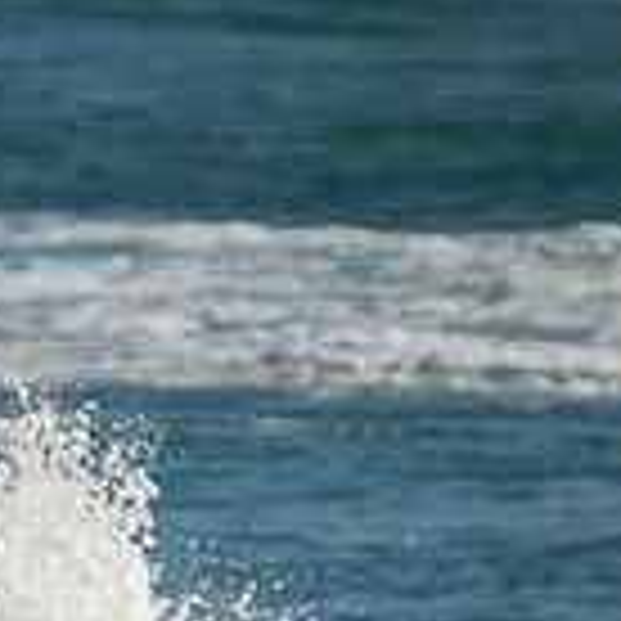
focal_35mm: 2866
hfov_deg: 0.6
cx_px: -670
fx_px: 58170
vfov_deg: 0.6
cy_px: 853
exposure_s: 1/2000
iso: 500
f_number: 11
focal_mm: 800
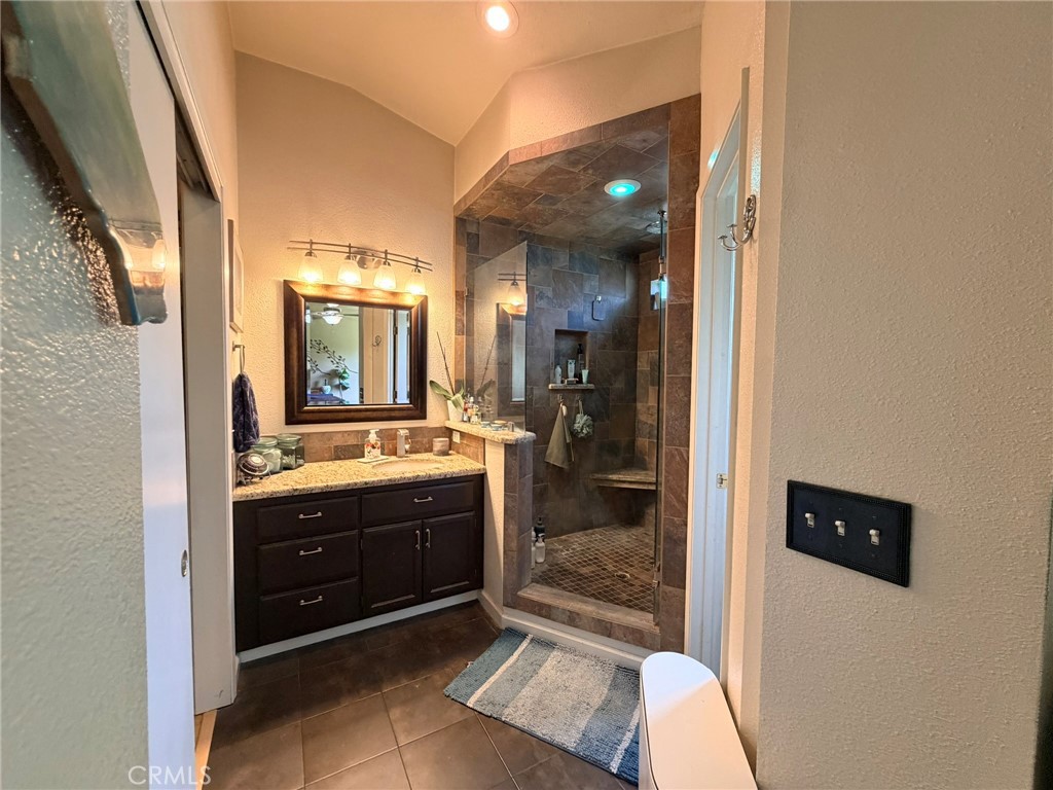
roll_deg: +0.2
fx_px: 426
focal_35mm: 14
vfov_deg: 85.7
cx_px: 526
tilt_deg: -2.5
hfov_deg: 102.1
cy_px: 395
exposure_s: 1/60
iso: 400
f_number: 2.2
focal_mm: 2.22
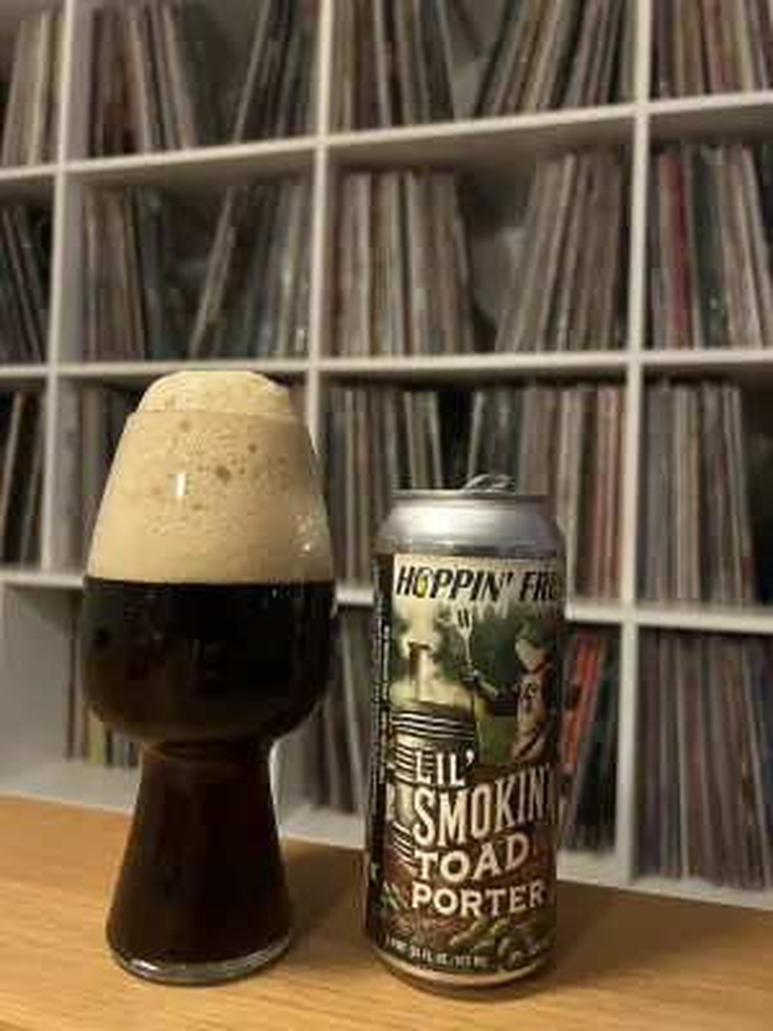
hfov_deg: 53.1
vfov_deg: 67.3
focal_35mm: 26
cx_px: 386
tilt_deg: +0.6
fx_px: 774
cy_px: 516
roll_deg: -1.9
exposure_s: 1/33
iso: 640
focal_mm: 5.7
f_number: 1.5
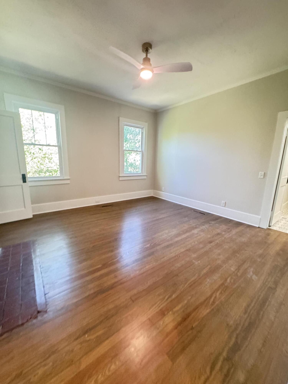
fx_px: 155
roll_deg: -1.2
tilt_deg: -18.2
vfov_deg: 102.1
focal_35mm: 14
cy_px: 192
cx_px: 144
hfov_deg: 85.7
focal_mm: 2.22
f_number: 2.2
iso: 640
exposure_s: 1/60
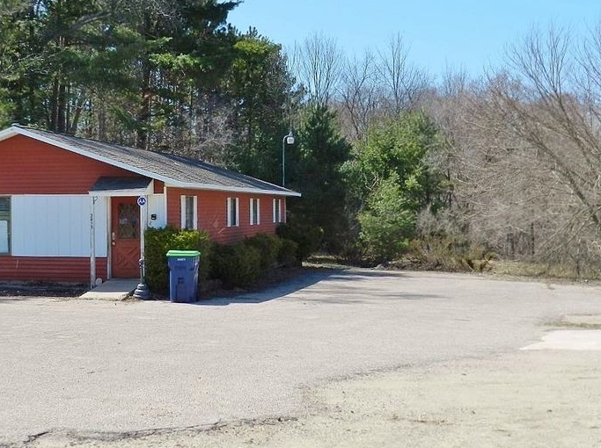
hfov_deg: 33.2
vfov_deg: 25.5
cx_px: 159
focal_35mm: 57
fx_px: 988
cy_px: 176
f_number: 4
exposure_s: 1/1000
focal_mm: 6.7
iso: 160
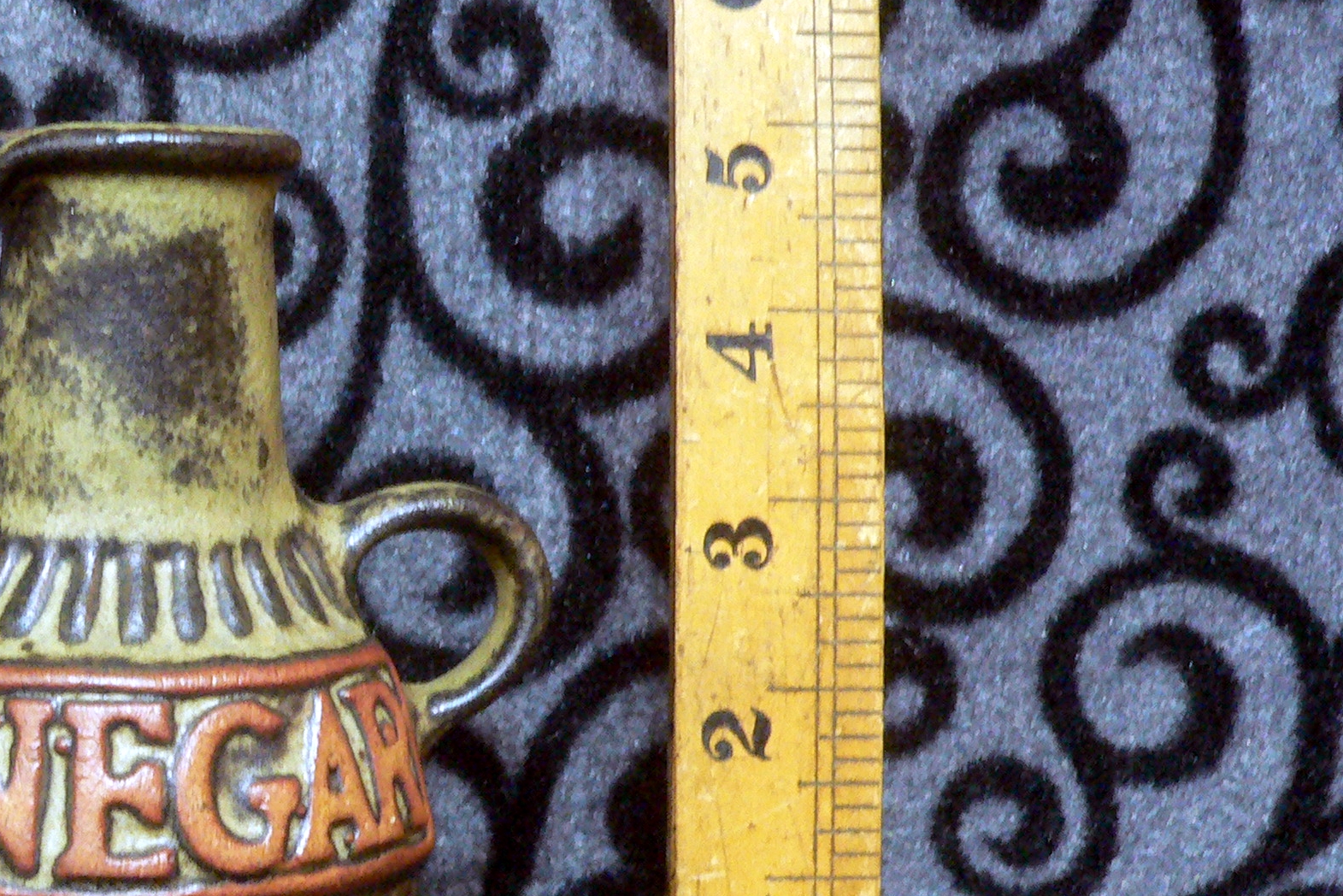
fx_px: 2276
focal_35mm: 61
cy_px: 509
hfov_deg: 31.9
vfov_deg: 22.3
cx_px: 252
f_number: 2.8
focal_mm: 6
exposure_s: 1/6
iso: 400
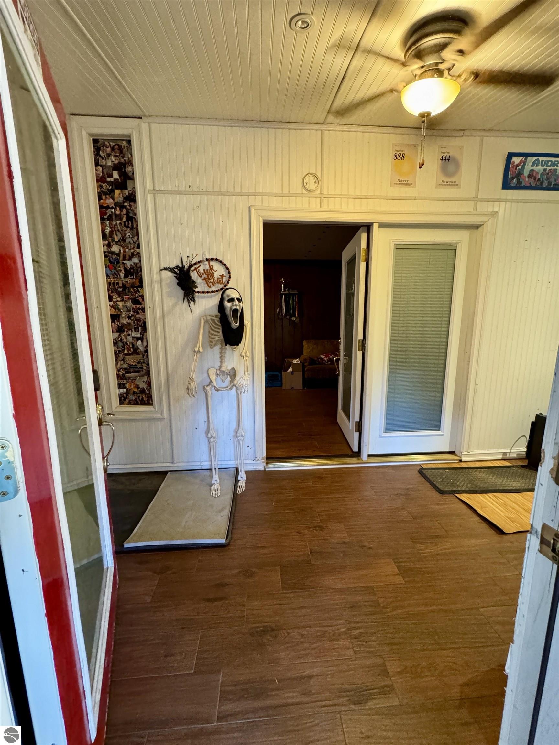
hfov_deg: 85.7
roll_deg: +1.2
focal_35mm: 14
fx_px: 301
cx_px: 280
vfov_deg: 102.1
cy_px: 372
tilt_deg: -10.9
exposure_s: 1/60
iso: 800
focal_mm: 2.22
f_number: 2.2
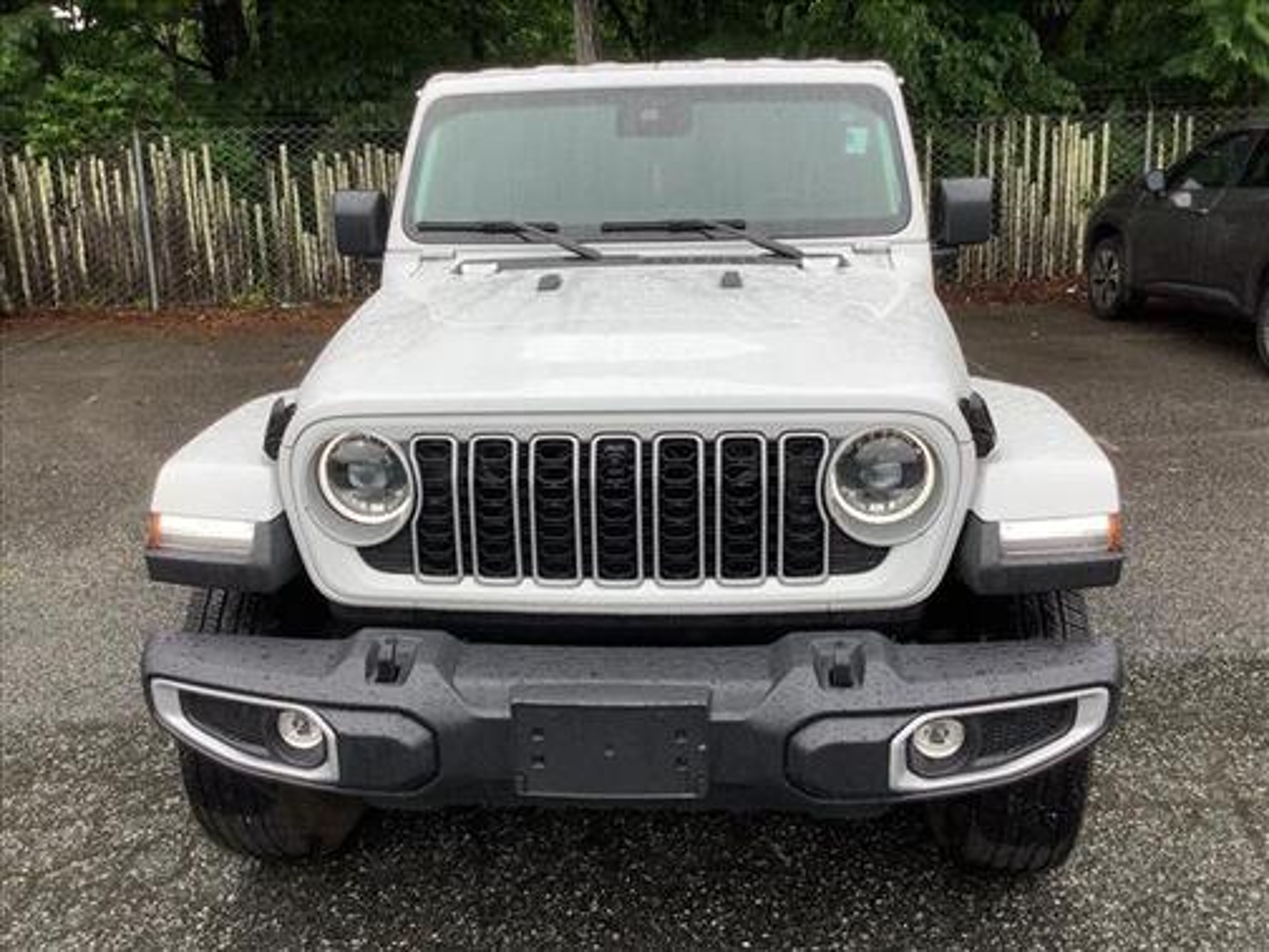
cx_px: 634
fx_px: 1136
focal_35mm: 31
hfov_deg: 58.4
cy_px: 476
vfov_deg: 45.4
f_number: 2.4
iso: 25
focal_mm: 3.3
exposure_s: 1/220
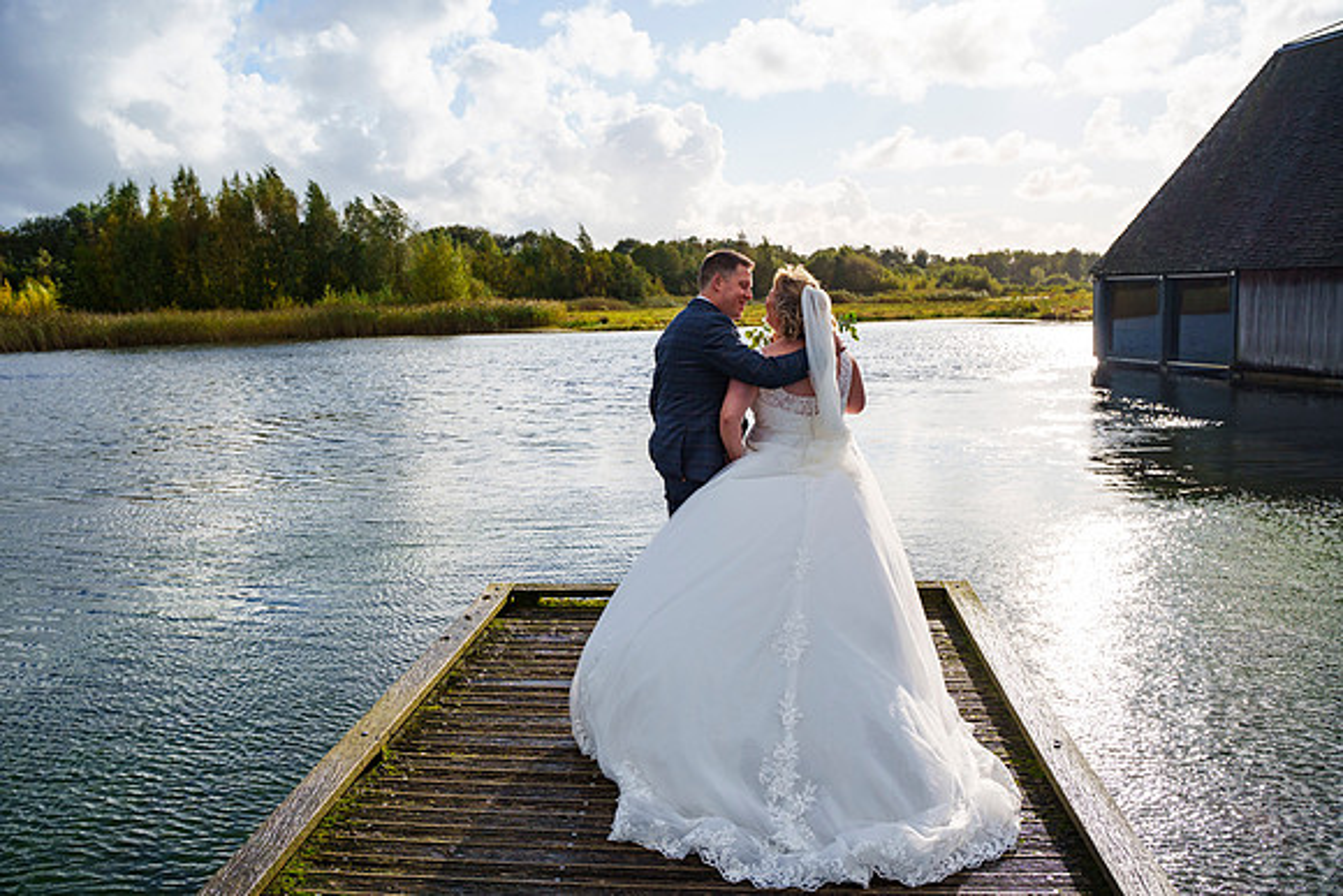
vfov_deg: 46.4
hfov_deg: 65.5
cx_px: 672
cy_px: 448
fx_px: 1045
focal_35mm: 28
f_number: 4.5
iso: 250
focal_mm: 28
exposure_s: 1/5000
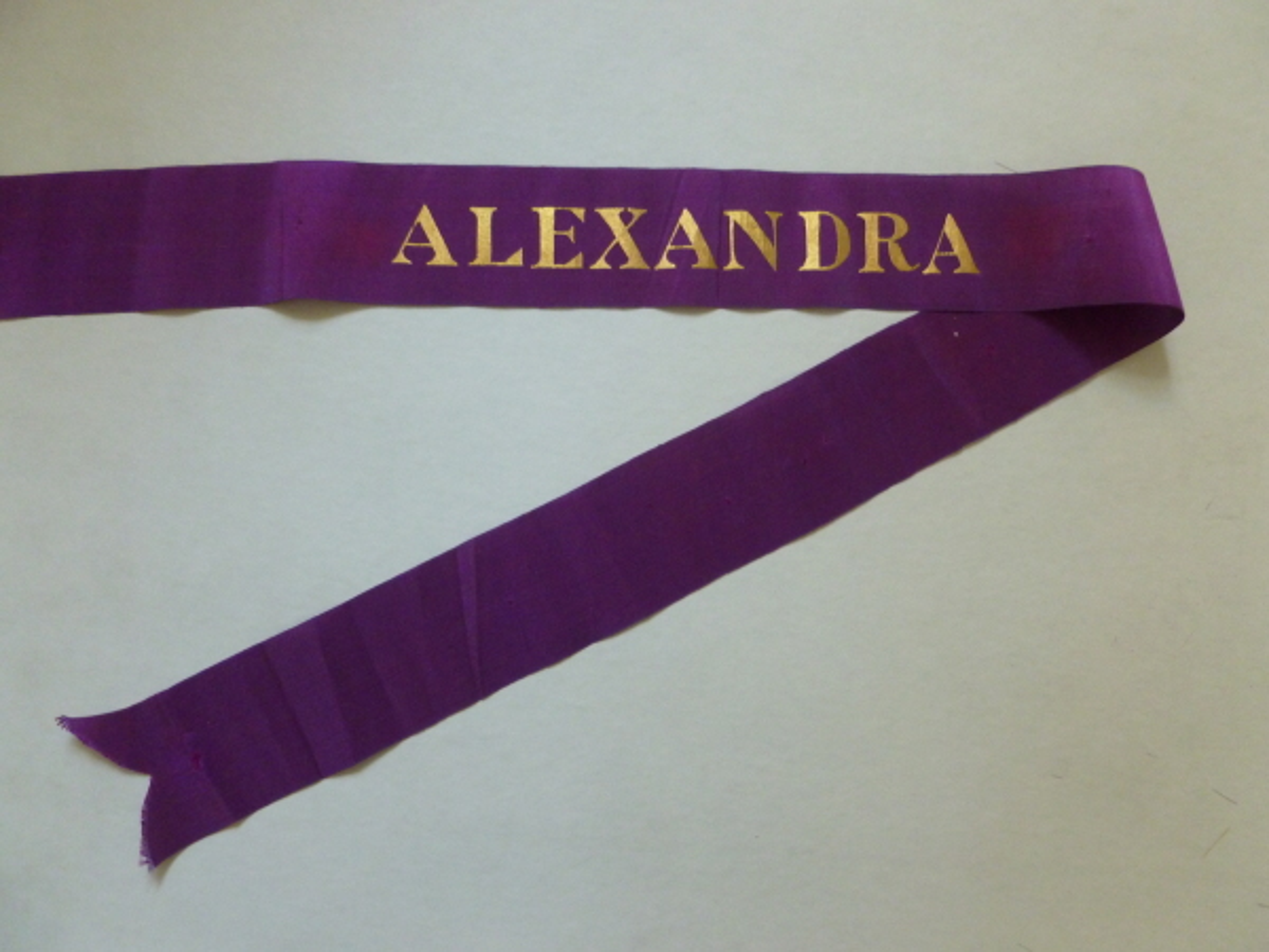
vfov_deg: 49.7
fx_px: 1026
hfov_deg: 63.4
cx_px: 634
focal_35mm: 28
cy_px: 476
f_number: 3.3
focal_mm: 5
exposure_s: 1/20
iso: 400
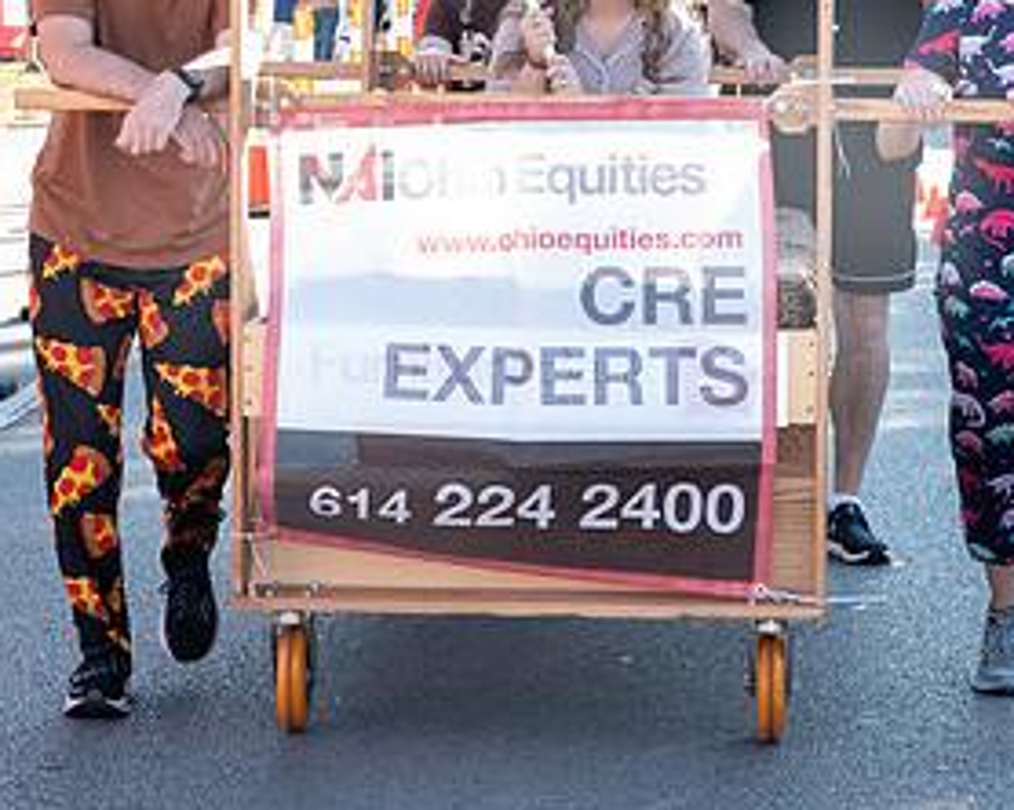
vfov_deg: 10.6
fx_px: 4348
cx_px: 492
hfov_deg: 13.3
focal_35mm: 145
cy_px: 205
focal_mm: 65
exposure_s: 1/200
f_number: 9
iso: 1600
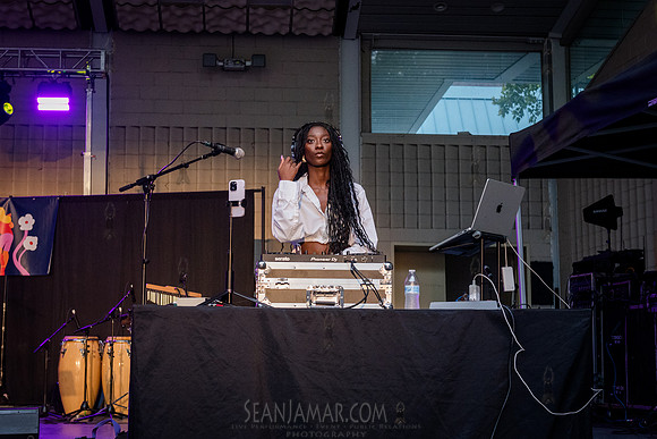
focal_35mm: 59
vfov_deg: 23.0
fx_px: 1078
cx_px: 328
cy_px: 220
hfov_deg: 33.9
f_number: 4.5
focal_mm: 48
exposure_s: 1/400
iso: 3200
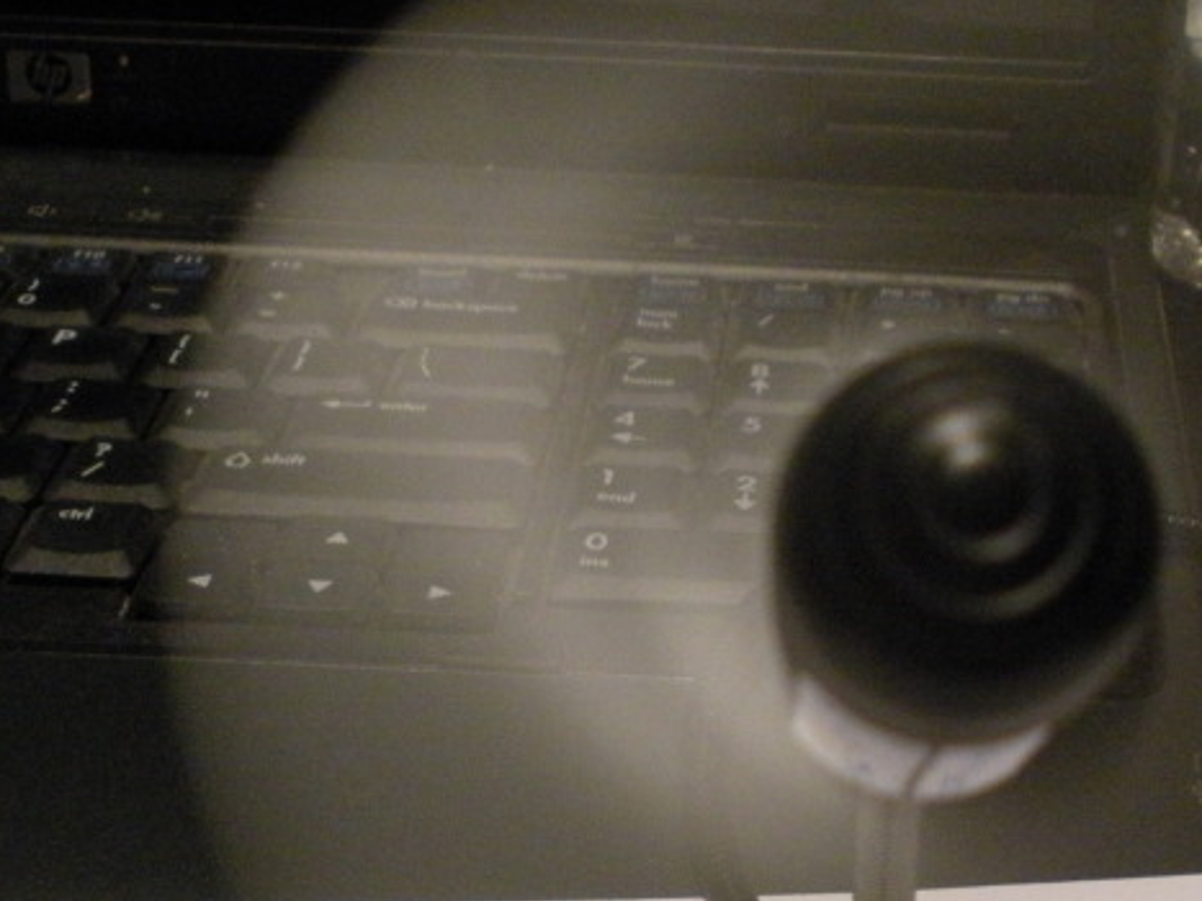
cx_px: 834
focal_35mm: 79
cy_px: 633
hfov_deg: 24.6
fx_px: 2742
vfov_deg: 18.6
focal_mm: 6.3
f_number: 3.5
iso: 400
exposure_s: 1/47.7
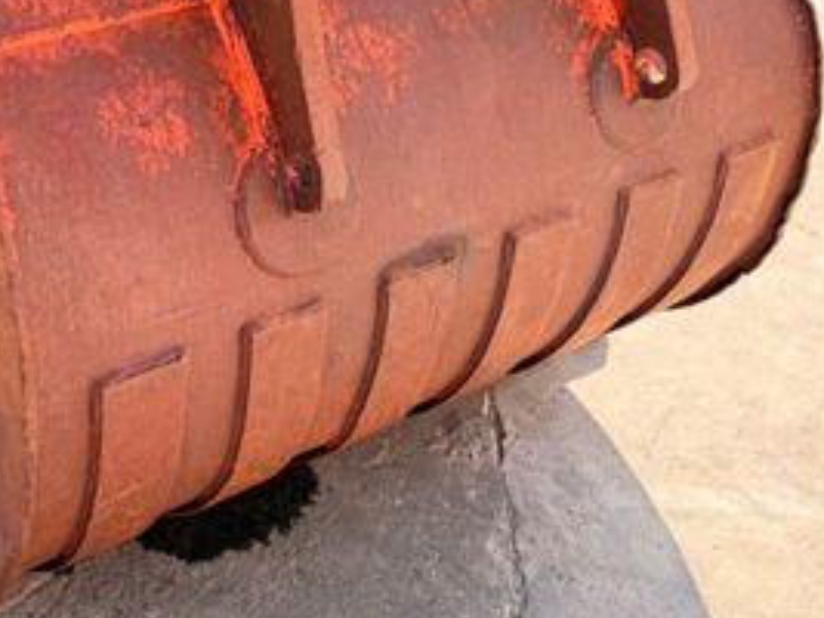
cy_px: -37
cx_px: 108
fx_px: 1285
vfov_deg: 25.3
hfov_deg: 33.9
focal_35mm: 54
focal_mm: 6.76
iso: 80
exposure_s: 1/772
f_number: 1.78
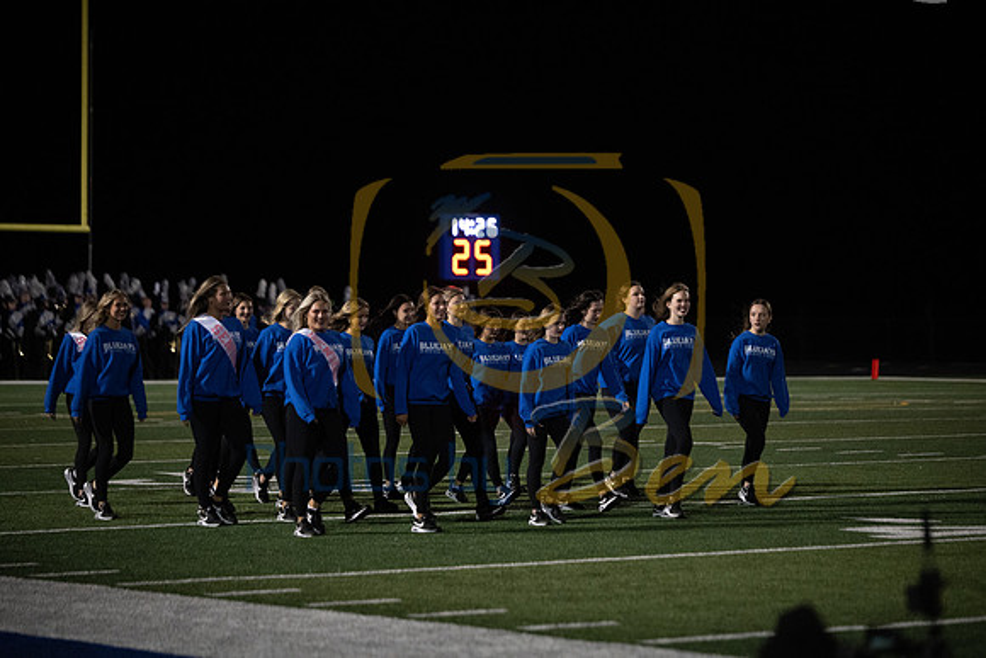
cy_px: 329
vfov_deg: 10.2
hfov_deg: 15.2
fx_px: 3698
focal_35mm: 135
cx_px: 493
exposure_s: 1/1600
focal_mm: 135
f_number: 2.8
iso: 5000
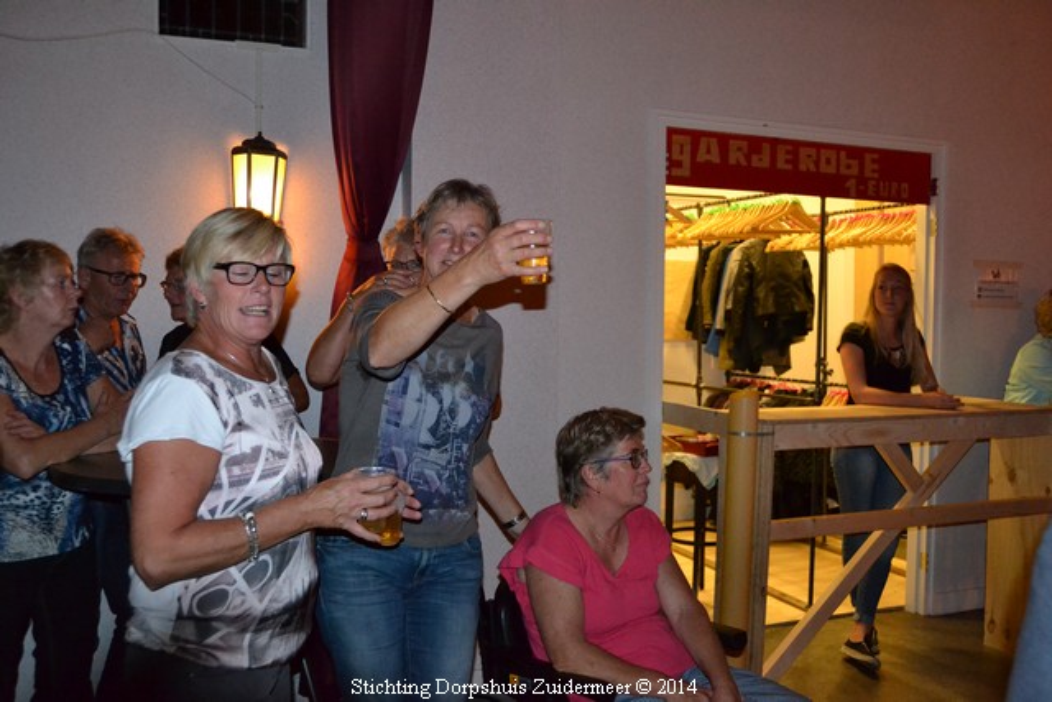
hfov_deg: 57.2
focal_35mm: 33
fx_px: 964
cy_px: 351
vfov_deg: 40.0
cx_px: 526
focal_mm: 22
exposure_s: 1/60
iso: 3200
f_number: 3.8
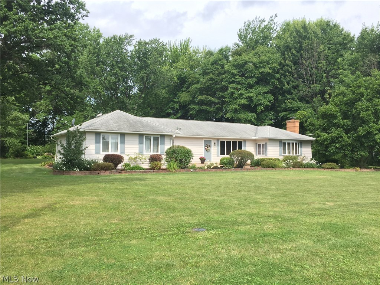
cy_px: 142
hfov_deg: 61.7
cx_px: 190
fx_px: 318
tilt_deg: +1.3
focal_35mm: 29
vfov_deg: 48.2
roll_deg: -1.5
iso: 32
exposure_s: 1/760
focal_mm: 4.15
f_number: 2.2
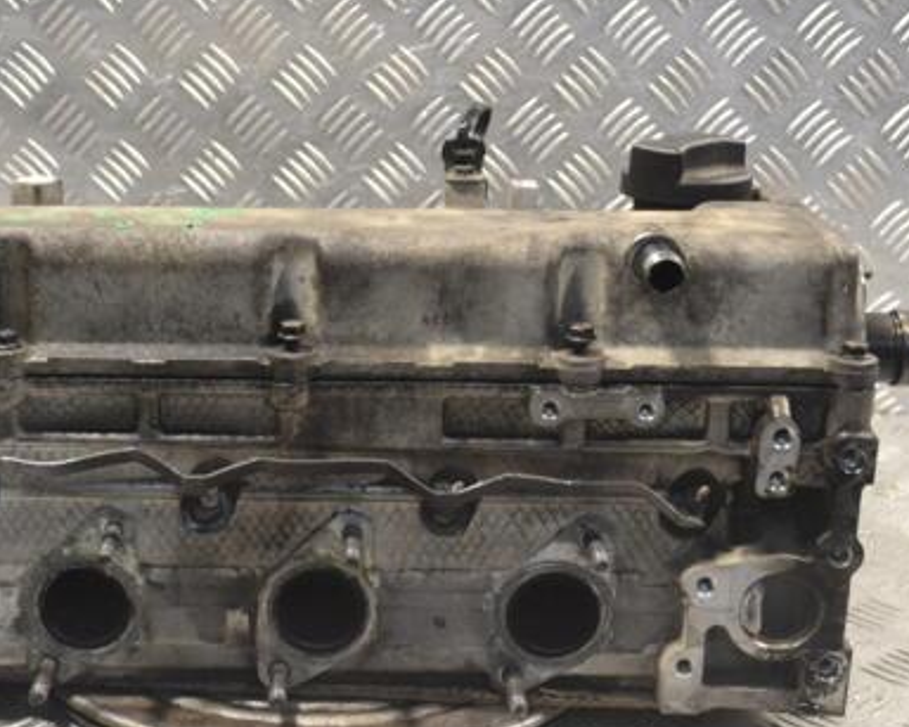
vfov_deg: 23.9
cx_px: 284
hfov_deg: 29.4
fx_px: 1714
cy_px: 455
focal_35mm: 64
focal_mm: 29
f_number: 7.1
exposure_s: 1/200
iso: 3200
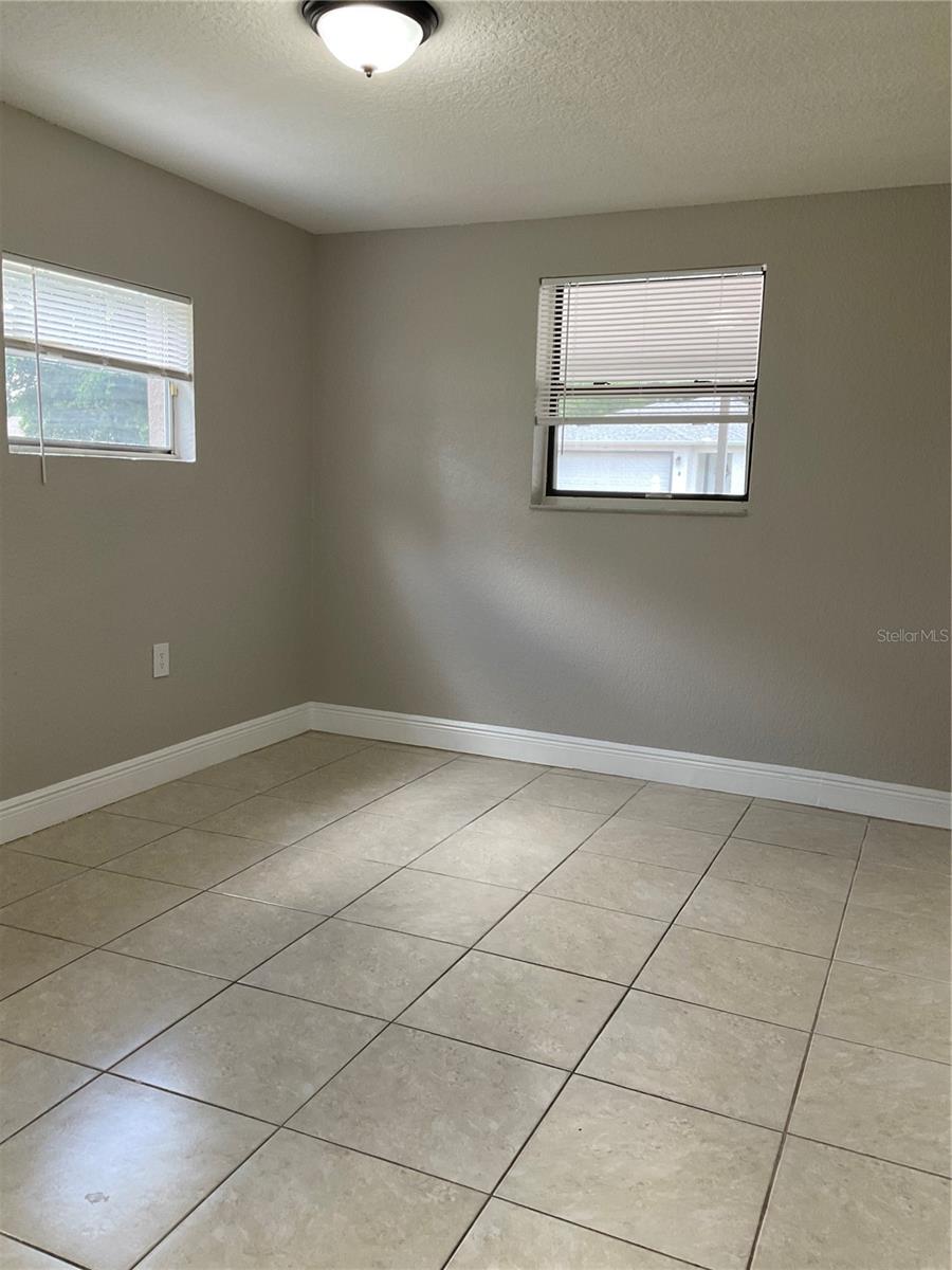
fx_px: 1063
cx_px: 476
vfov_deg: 61.7
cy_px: 635
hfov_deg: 48.2
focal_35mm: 29
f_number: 1.8
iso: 40
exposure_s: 1/60
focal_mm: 3
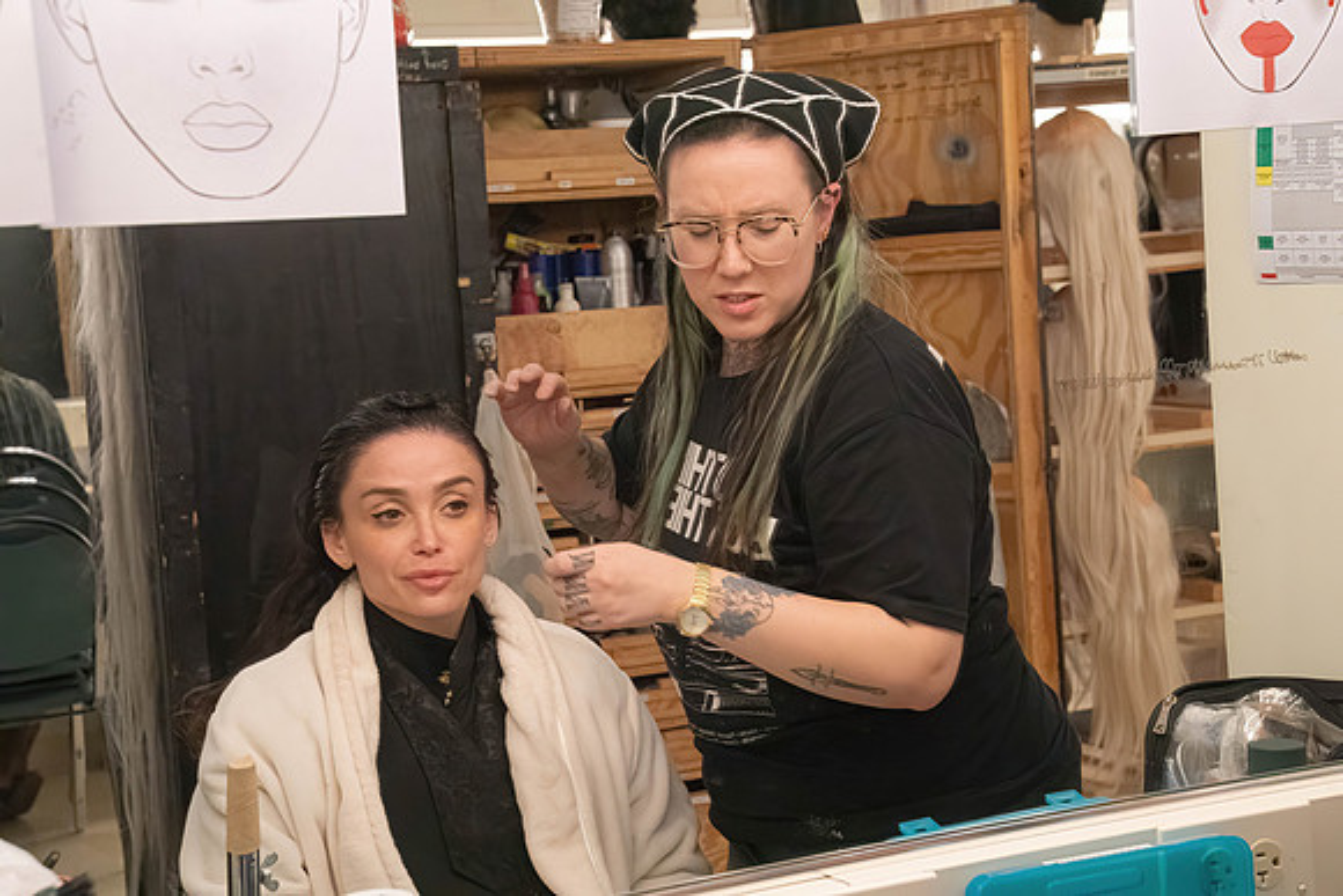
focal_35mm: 70
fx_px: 2612
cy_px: 448
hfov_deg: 28.8
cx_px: 672
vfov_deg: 19.5
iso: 16000
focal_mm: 70
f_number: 9
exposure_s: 1/500
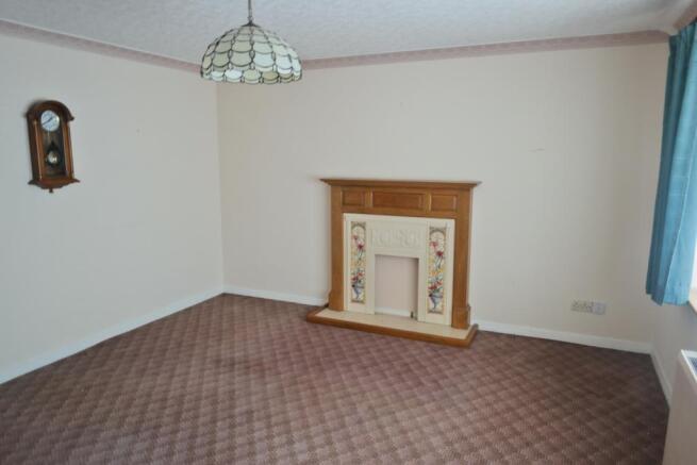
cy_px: 232
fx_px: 465
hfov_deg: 73.7
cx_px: 348
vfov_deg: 53.2
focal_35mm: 24
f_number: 2.4
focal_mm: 16
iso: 200
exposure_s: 1/60
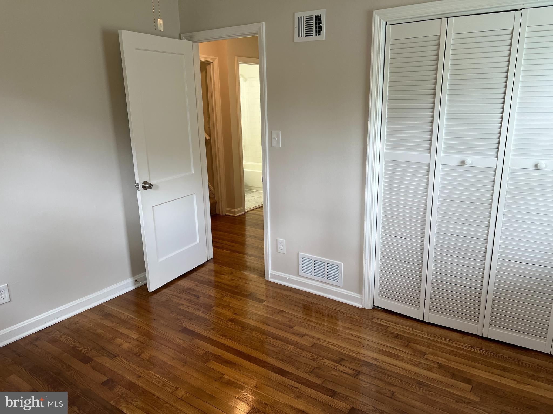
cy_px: 207
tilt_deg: -14.2
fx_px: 415
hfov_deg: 67.3
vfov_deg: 53.1
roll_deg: +1.1
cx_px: 276
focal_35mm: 26
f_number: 1.5
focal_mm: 5.7
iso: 64
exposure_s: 1/60
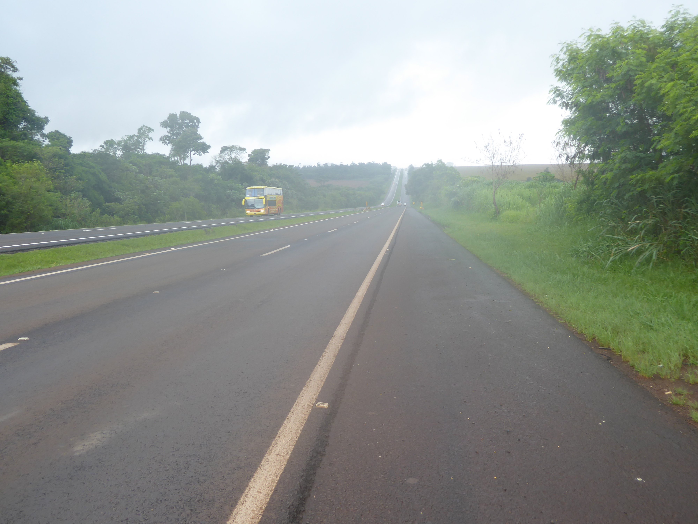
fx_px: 686
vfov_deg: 41.8
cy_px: 262
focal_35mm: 34
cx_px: 349
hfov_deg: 54.0
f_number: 3.6
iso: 80
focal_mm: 5.8
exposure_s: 1/100
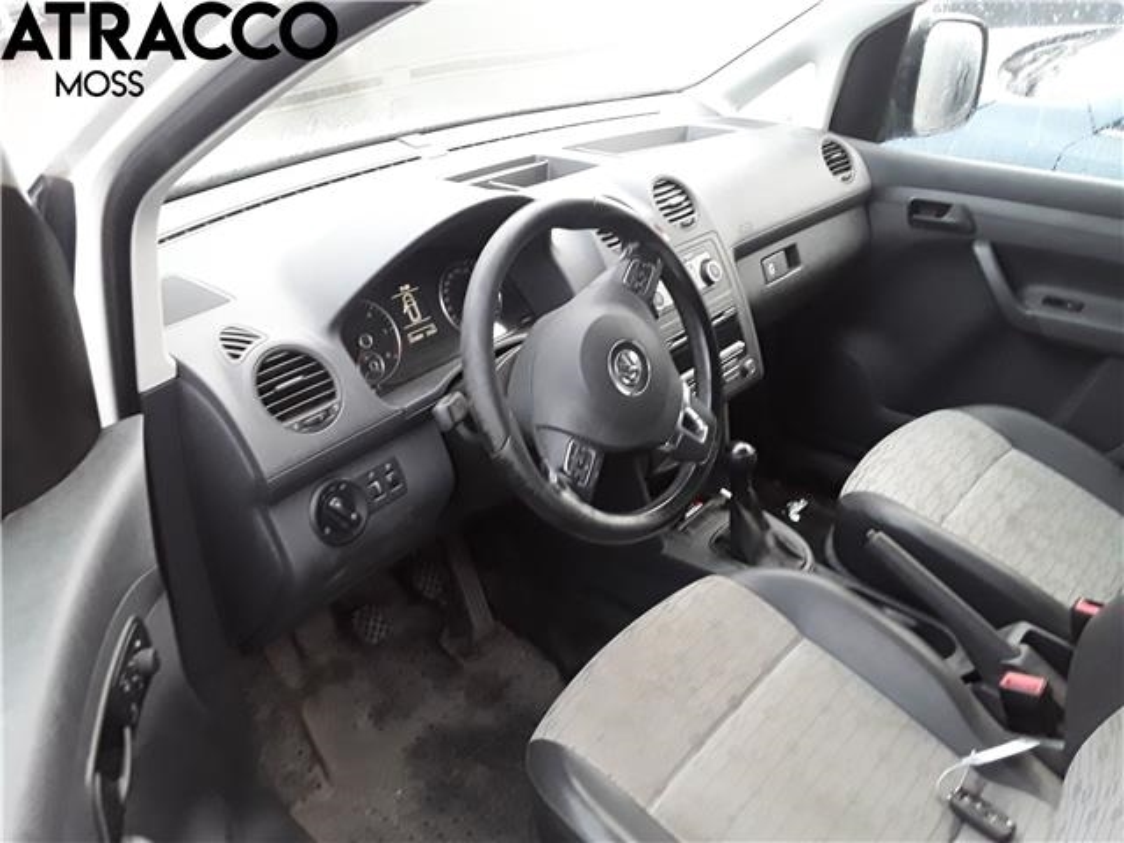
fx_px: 909
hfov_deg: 63.4
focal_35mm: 28
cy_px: 422
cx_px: 562
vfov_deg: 49.7
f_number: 1.9
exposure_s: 1/33
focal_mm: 2.91
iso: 200
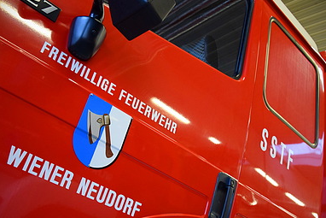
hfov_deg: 47.4
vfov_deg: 32.6
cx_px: 158
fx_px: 371
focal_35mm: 41
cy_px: 128
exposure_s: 1/60
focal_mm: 22
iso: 1400
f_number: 3.8
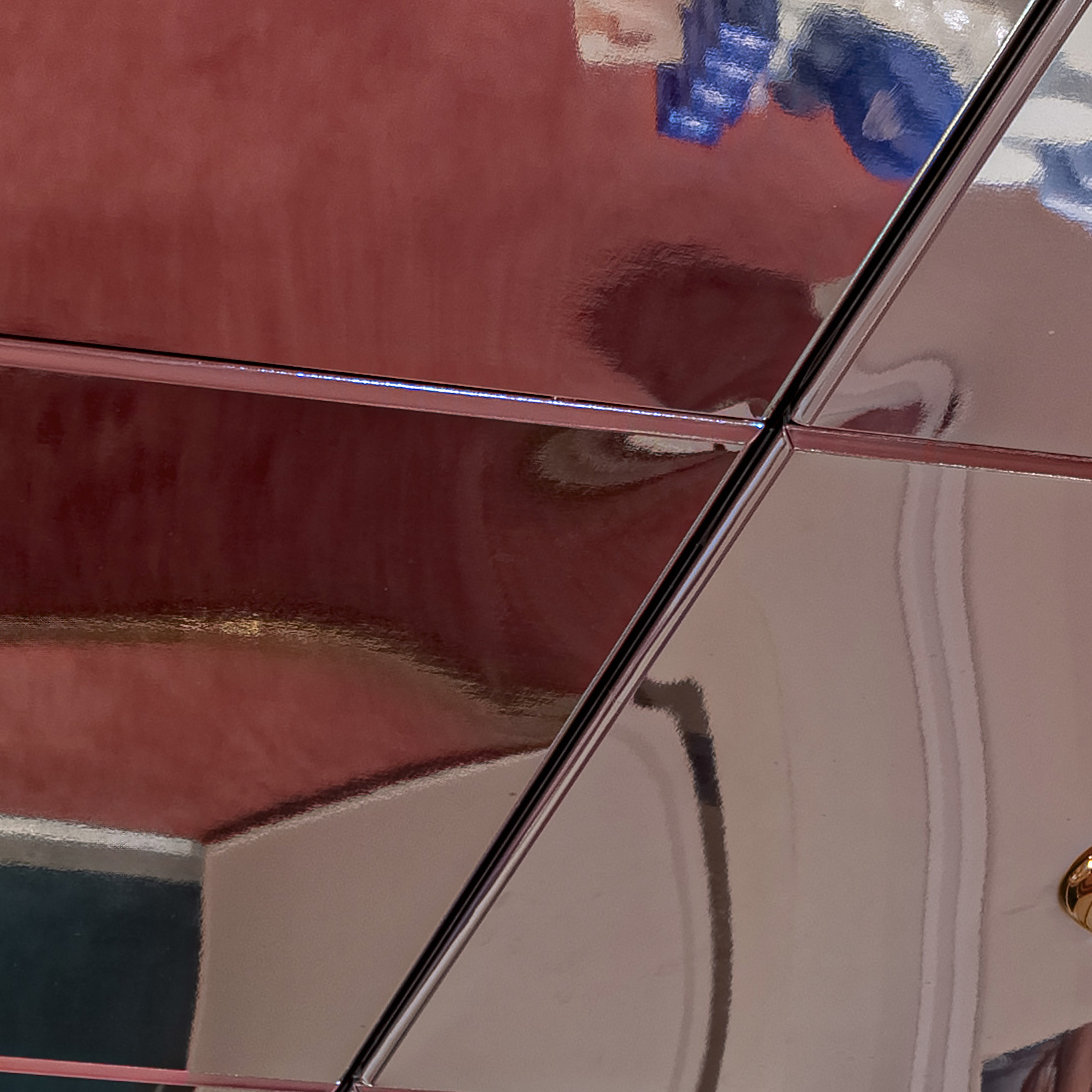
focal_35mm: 121
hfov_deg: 14.3
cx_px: 173
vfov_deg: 11.5
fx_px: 4319
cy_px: 2742
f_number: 8
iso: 200
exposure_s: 1/30
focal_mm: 18
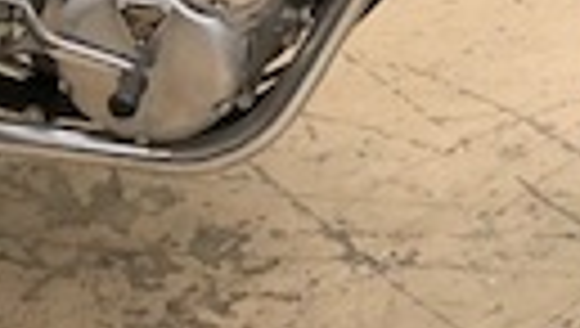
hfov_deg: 14.2
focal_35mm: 151
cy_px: -193
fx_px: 2326
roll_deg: +0.6
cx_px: 207
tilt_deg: -26.1
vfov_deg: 7.9
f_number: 1.8
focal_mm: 3.99
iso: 80
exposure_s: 1/17
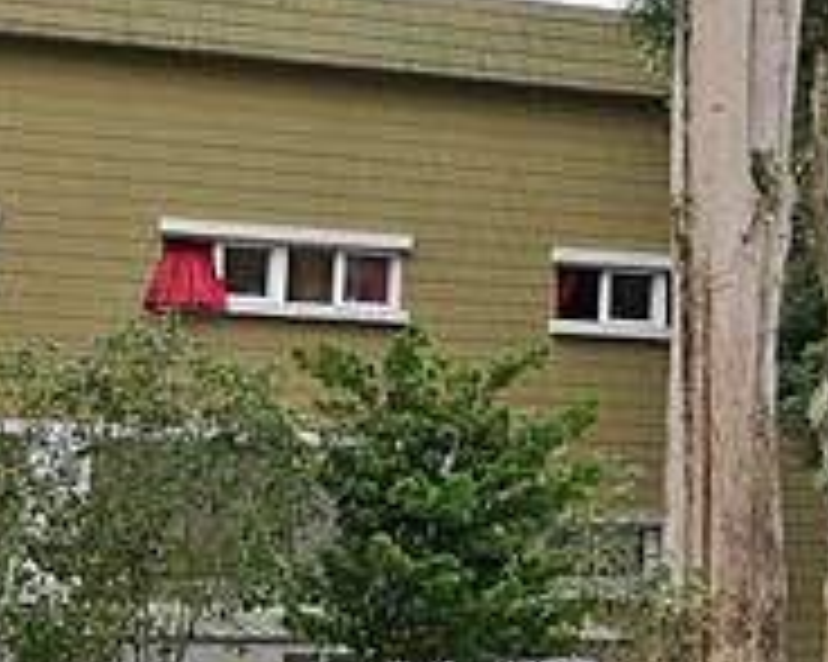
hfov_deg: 11.9
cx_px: 1480
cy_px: 7
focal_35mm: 149
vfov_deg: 10.3
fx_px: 3649
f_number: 2.8
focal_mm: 14
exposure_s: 1/640
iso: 200
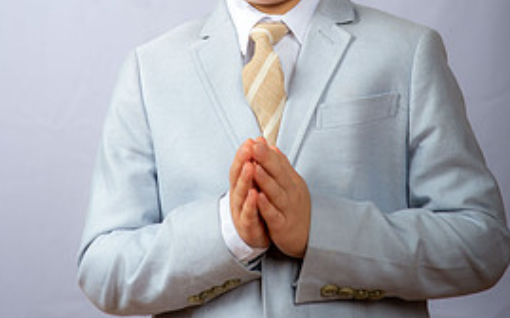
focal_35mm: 133
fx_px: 1848
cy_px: 28
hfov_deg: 15.7
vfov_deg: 9.8
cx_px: 255
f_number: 6.3
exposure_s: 1/200
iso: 250
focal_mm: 78
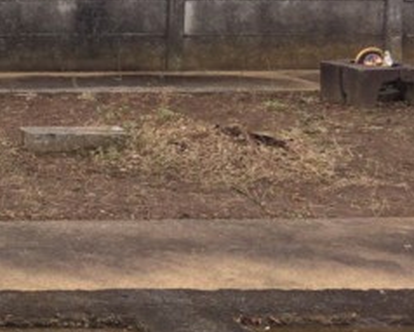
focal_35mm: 95
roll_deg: -1.2
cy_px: 37
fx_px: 1165
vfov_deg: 16.0
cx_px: -268
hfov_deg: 17.4
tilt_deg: -9.7
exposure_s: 1/446
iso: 32
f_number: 2.2
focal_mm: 4.15
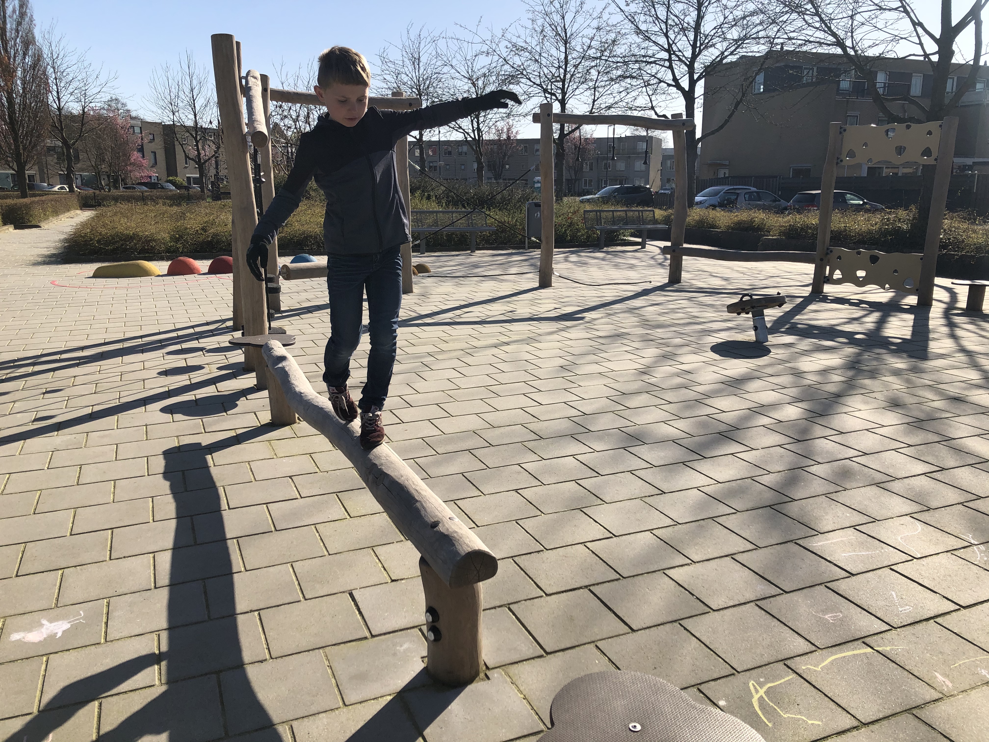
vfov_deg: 49.7
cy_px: 371
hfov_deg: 63.4
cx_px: 494
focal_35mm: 28
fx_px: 800
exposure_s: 1/2404
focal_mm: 3.99
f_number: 1.8
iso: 20
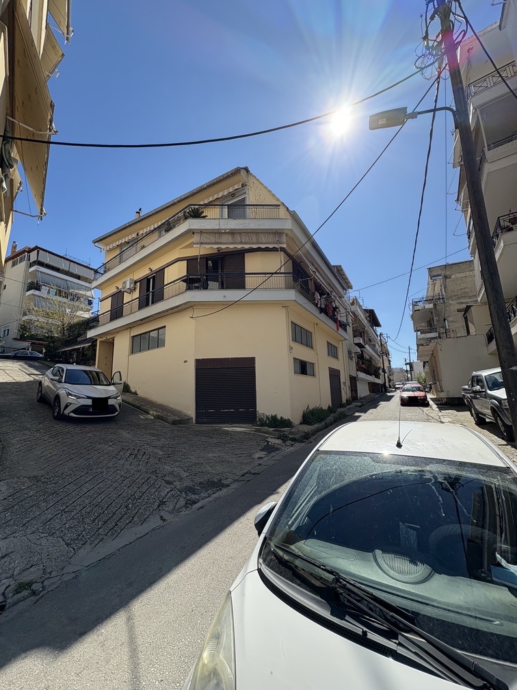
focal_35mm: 14
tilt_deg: +14.7
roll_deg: +2.1
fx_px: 279
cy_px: 345
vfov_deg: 102.1
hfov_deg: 85.7
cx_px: 258
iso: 64
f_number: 2.2
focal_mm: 2.22
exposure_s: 1/1536
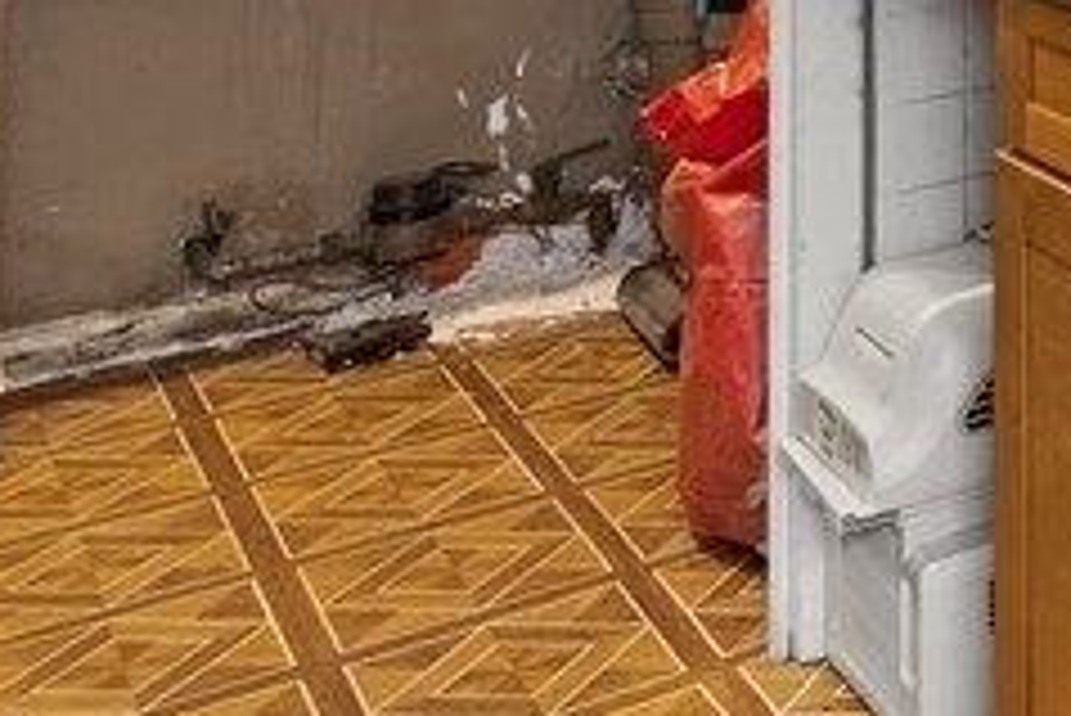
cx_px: 1966
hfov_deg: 19.7
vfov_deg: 16.4
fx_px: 2173
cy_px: -480
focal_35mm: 73
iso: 320
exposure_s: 2
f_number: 9
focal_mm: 17
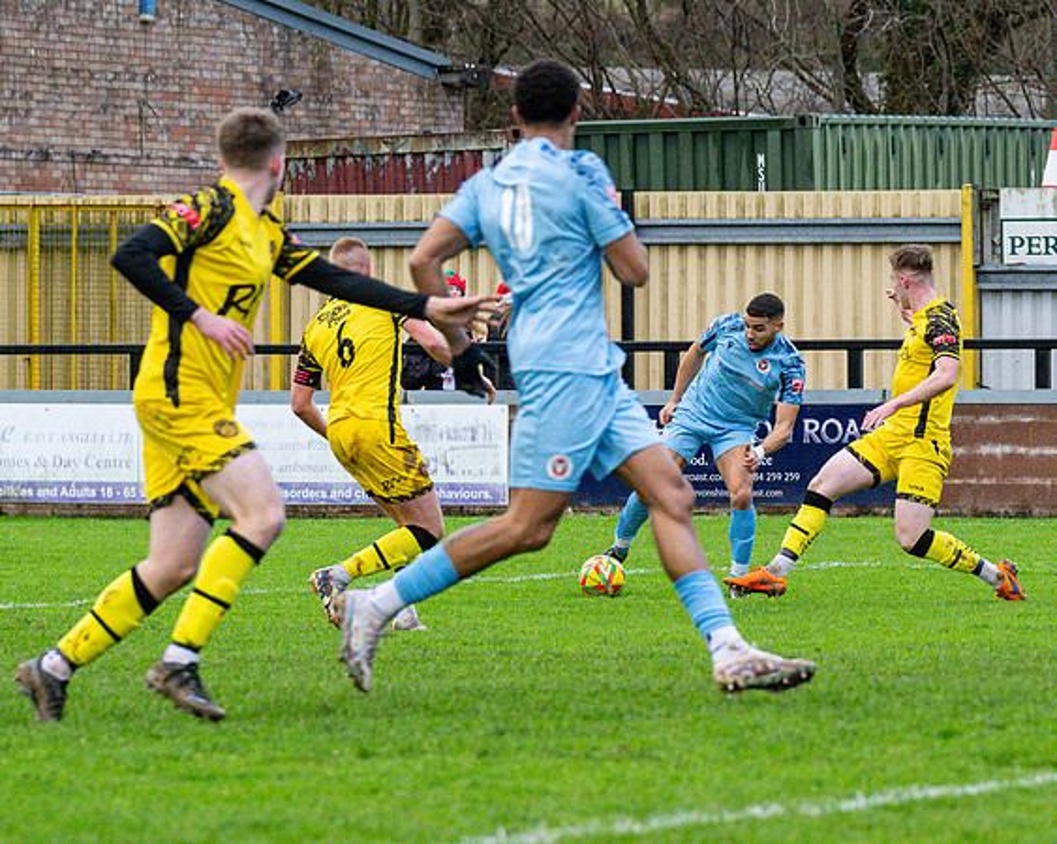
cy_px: 416
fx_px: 8694
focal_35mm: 278
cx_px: 909
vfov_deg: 5.6
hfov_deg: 6.9
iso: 2000
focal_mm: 115
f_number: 4
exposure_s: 1/1250
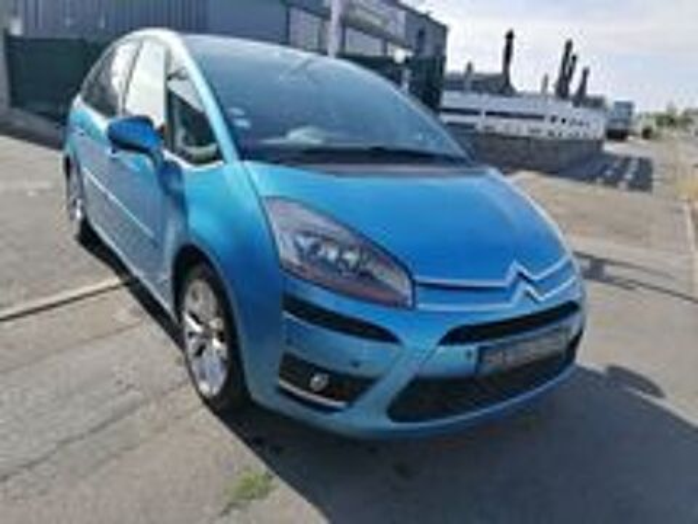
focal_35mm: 27
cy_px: 262
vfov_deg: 51.4
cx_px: 349
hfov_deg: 65.3
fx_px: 544
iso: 50
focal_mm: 4.75
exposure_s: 1/1372
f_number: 1.8
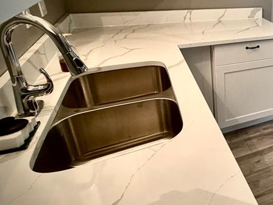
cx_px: 287
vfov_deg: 42.9
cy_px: 54
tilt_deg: -20.5
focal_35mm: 32
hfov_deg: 45.5
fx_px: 252
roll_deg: -3.6
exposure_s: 1/120
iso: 200
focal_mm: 2.22
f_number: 2.2
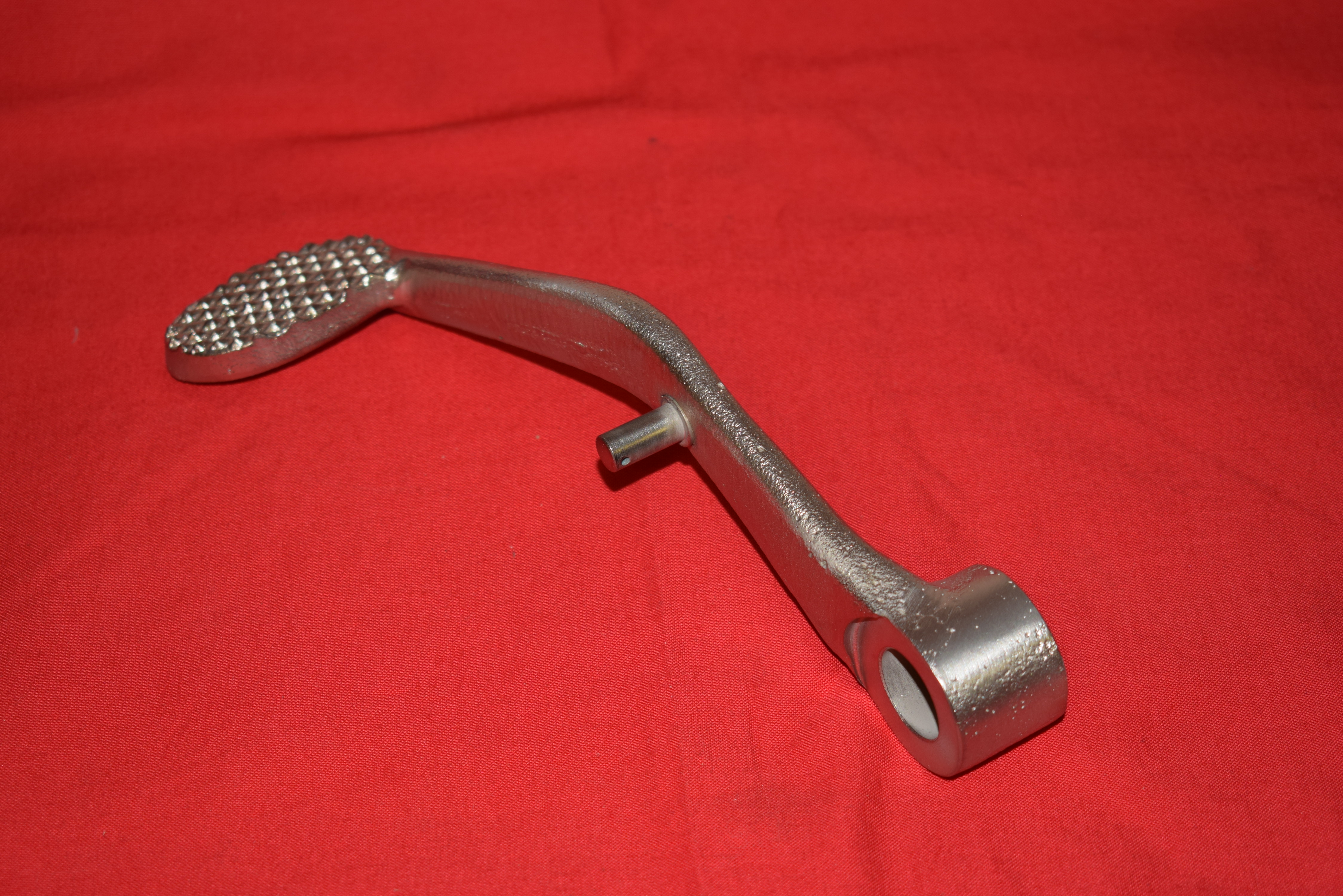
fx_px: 2687
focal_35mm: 72
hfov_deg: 28.1
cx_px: 672
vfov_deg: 18.9
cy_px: 448
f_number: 5.3
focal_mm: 48
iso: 250
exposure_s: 1/60
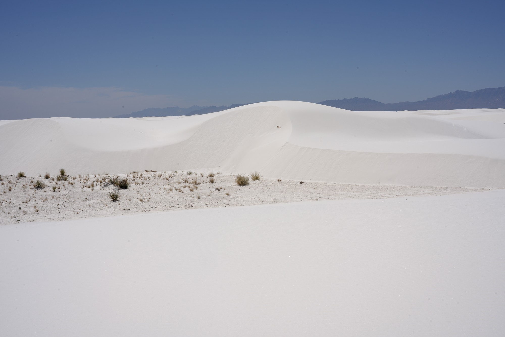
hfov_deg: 50.7
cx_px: 252
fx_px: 533
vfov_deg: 35.1
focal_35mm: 38
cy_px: 168
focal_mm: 38
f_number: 22
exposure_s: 1/100
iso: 50
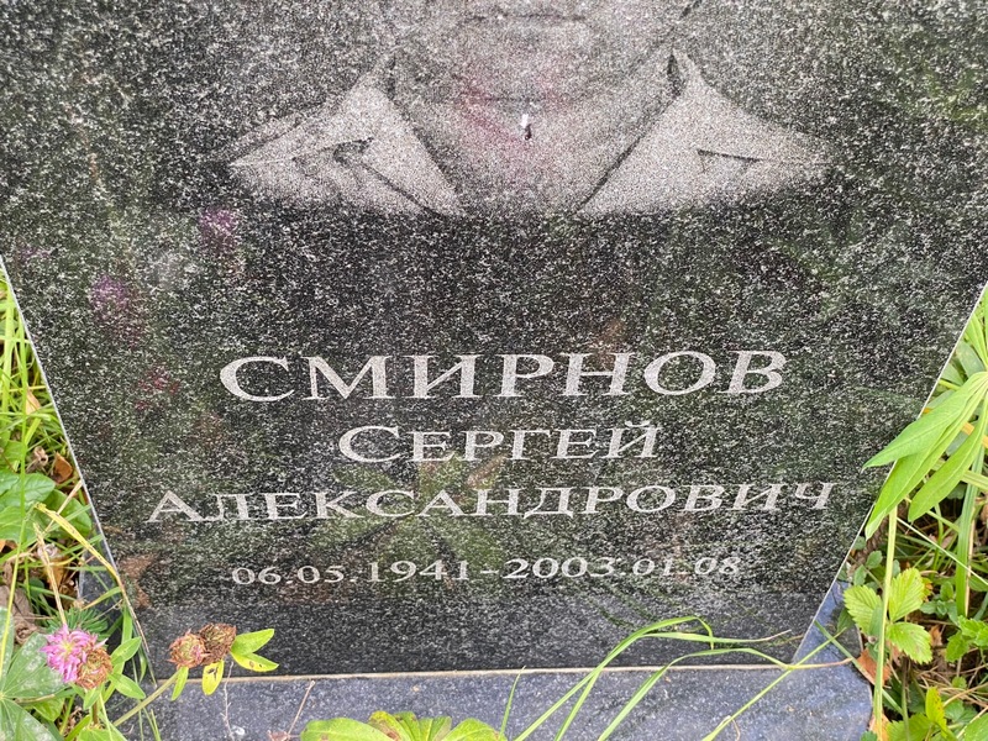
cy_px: 370
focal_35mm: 52
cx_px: 494
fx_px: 1484
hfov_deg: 36.8
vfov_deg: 28.0
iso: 50
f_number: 2
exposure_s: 1/122
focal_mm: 6
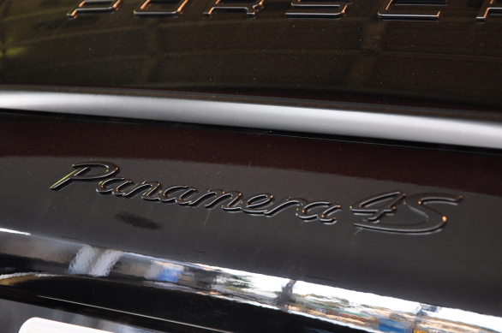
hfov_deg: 26.0
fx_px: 1086
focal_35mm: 78
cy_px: 166
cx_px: 251
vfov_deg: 17.4
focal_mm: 52
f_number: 5
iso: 500
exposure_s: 1/15
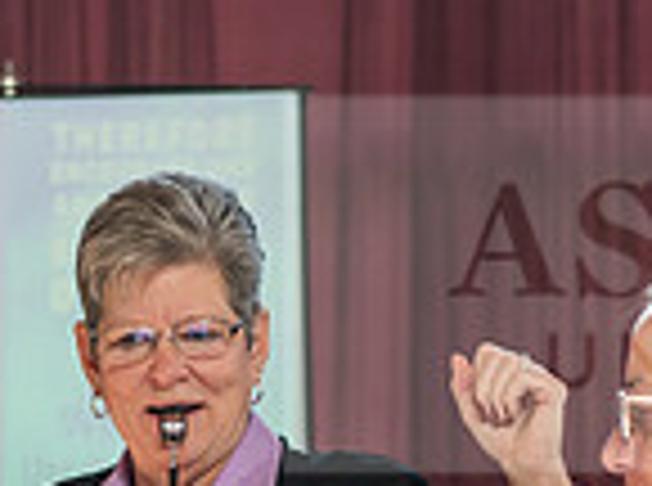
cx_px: 148
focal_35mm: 216
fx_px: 4058
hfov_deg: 9.2
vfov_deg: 6.8
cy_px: 641
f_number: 3.5
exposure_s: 1/200
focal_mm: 56
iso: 800
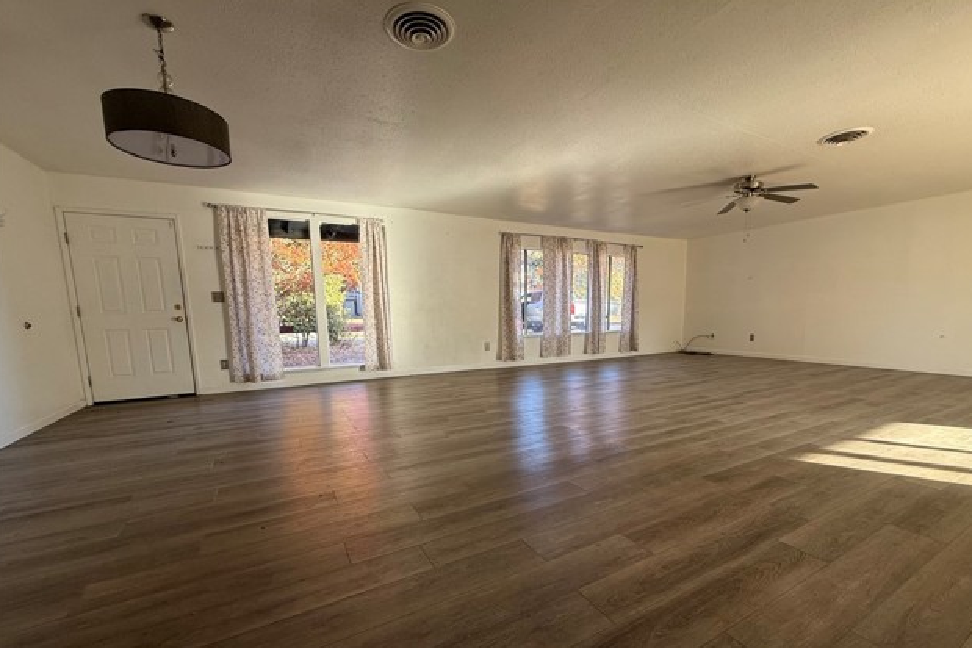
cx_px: 493
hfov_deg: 100.4
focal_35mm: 15
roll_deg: +0.7
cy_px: 363
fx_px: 405
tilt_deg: -7.3
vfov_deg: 77.0
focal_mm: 2.22
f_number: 2.2
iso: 80
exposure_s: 1/99
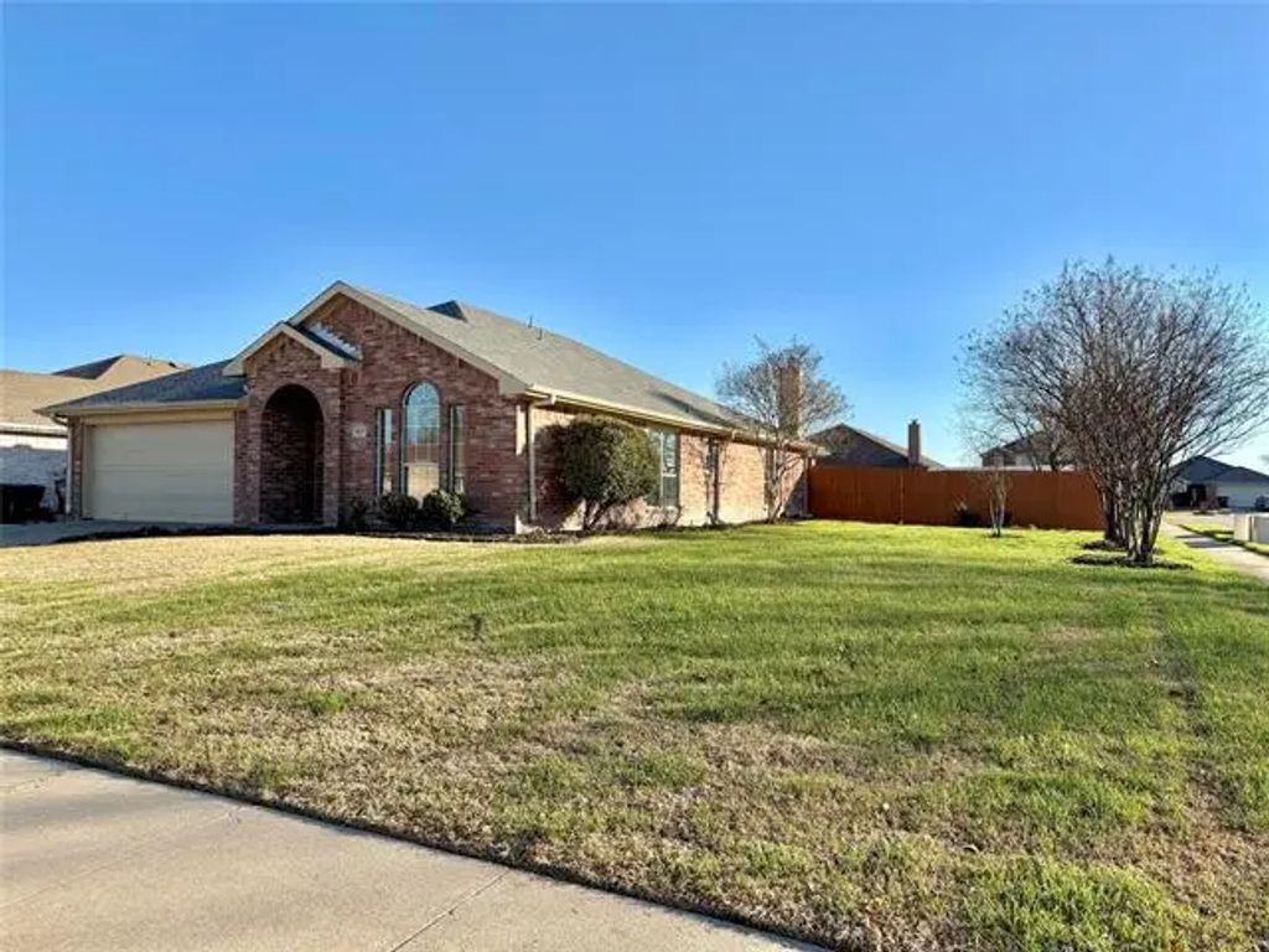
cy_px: 476
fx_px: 880
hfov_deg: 71.6
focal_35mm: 24
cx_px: 634
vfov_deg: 56.8
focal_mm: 6.76
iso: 80
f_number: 1.78
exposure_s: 1/3425
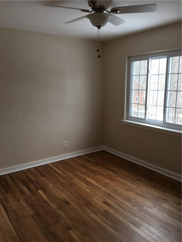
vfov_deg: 61.7
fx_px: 203
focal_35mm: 29
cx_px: 91
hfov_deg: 48.2
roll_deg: -0.2
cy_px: 121
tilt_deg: -10.6
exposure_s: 1/60
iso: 25
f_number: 2.2
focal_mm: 4.15
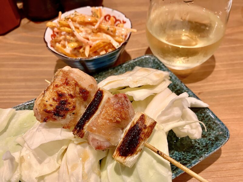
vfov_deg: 49.7
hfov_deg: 63.4
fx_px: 197
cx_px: 122
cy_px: 91
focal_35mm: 28
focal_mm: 3.99
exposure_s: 1/60
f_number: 1.8
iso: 200
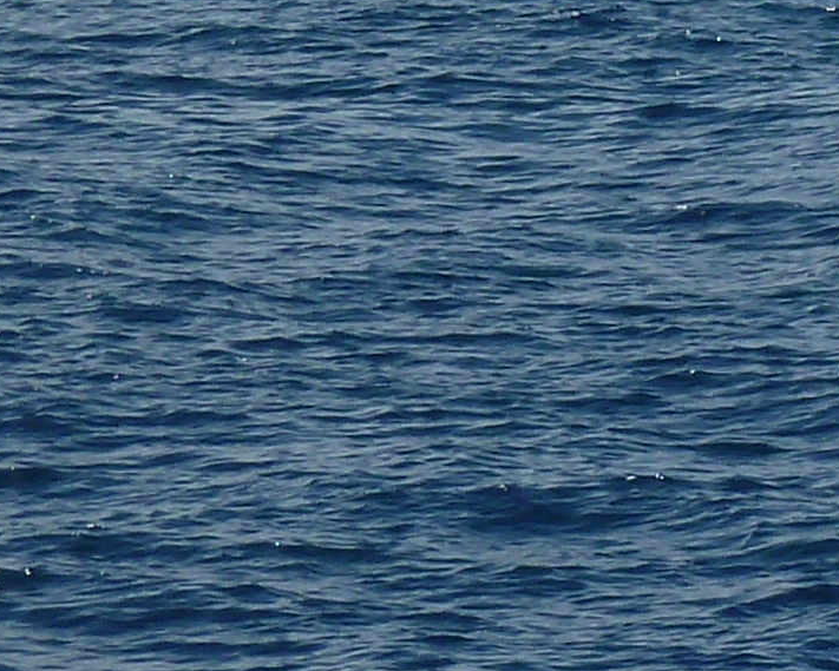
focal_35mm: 571
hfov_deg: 3.3
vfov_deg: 2.7
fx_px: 14181
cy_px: -1001
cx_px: 2251
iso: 80
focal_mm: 17
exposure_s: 1/640
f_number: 5.6
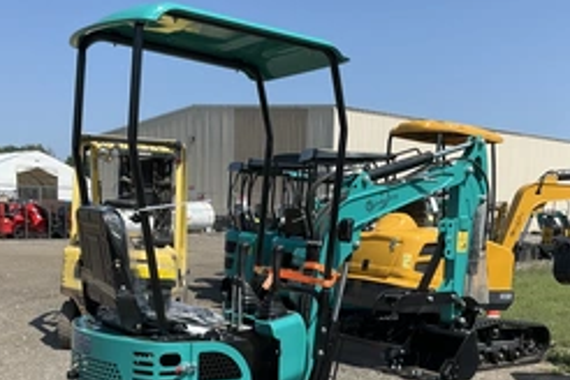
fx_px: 776
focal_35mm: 49
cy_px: 320
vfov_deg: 26.8
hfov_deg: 40.3
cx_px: 278
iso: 25
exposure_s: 1/1730
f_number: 1.8
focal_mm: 3
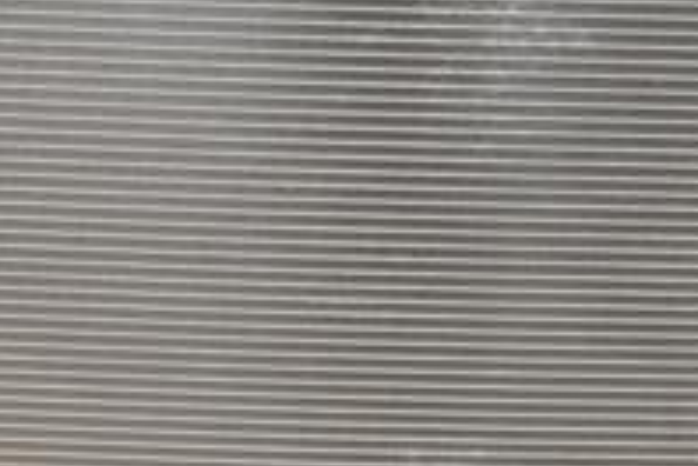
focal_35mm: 100
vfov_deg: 13.7
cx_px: 427
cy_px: 244
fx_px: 1939
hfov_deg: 20.4
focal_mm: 22
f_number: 5.6
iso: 800
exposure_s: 1/200
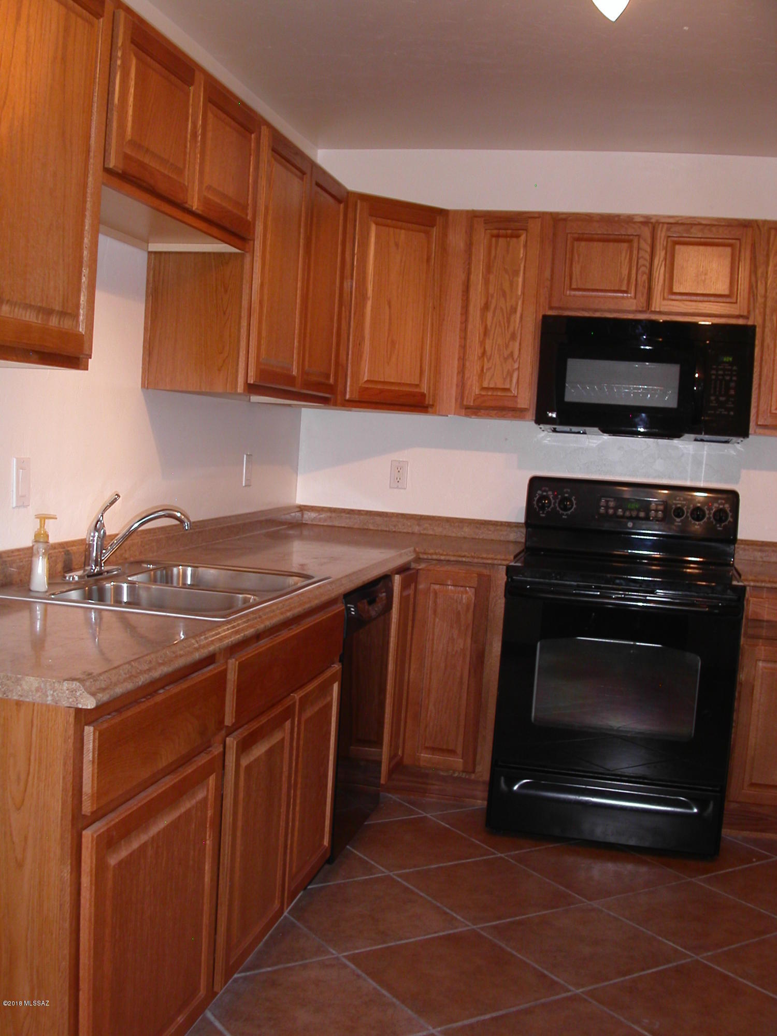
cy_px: 518
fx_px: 1137
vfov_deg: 49.0
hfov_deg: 37.7
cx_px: 388
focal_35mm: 38
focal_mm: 7.8
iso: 100
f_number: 2.8
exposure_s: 1/30
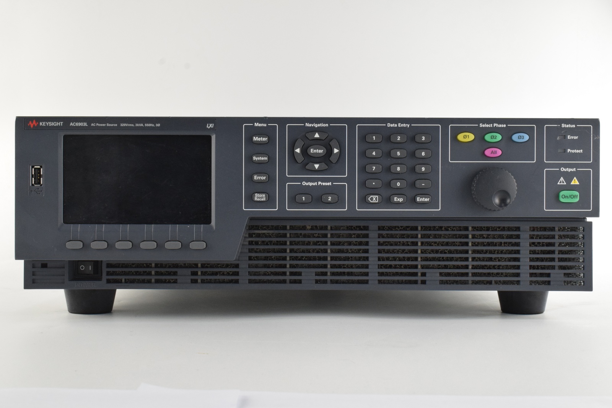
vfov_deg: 28.1
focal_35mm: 48
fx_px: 816
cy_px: 204
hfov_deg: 41.1
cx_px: 306
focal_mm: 32
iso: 1600
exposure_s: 1/50
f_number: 18
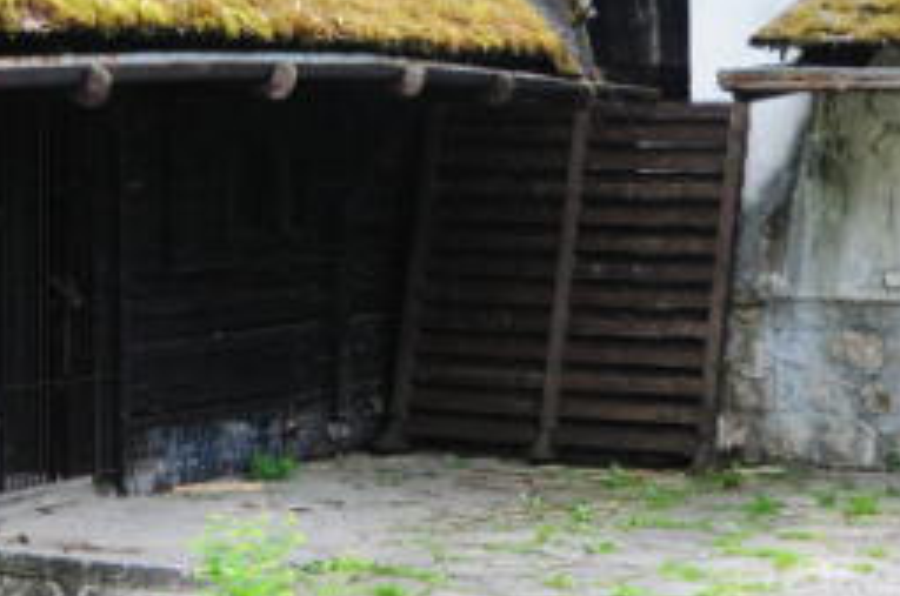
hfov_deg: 19.3
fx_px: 2645
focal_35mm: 106
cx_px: 388
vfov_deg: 12.7
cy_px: -25
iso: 320
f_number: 3.5
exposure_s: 1/320
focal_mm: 18
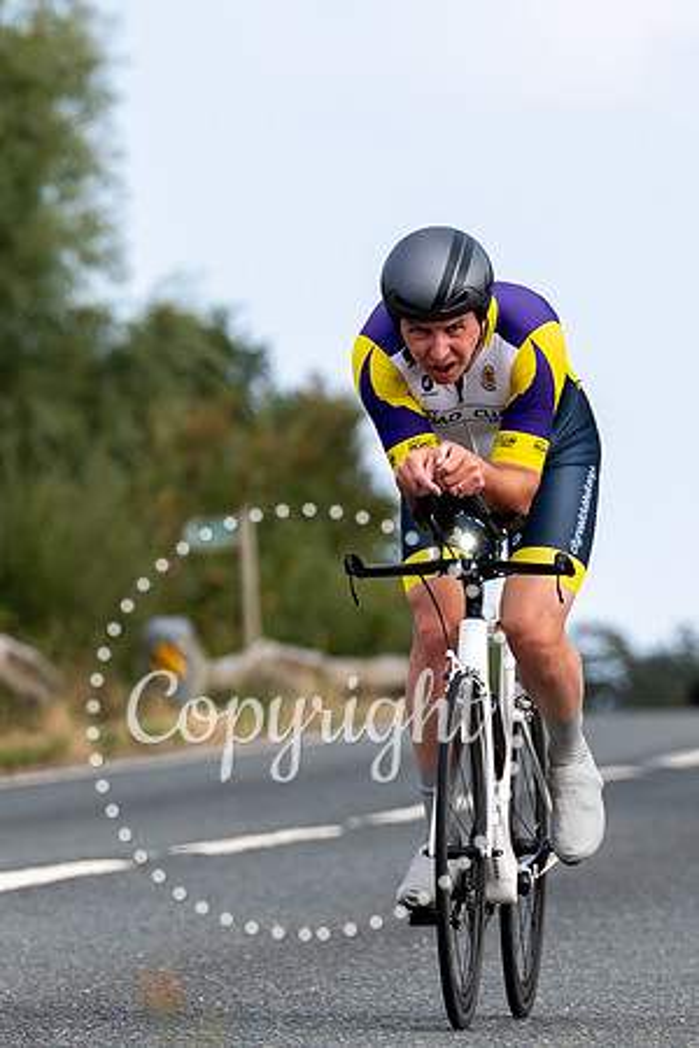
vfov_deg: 3.2
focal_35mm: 650
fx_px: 18929
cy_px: 732
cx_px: 289
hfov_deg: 2.1
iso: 160
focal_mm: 200
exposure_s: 1/1000
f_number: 4.5
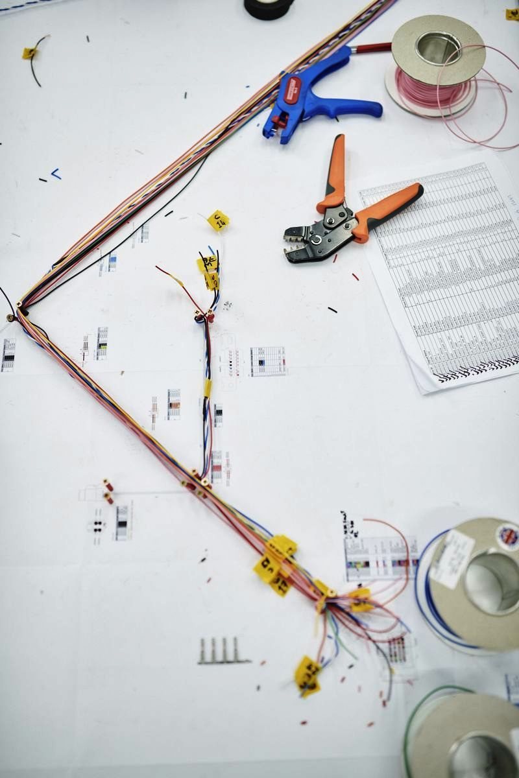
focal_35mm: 35
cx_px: 260
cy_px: 389
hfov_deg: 37.9
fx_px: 757
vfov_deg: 54.4
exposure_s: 1/160
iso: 320
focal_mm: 35
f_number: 1.8
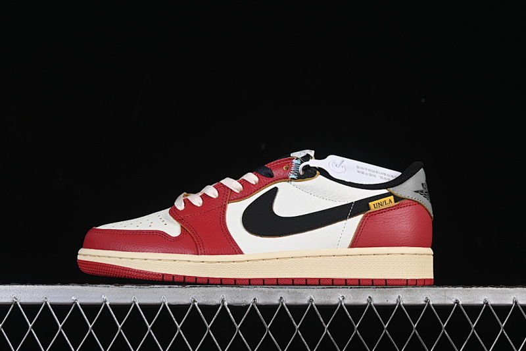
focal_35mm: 75
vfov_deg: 18.2
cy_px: 176
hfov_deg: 27.0
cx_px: 263
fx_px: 1096
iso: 160
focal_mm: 50
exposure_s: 1/60
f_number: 8
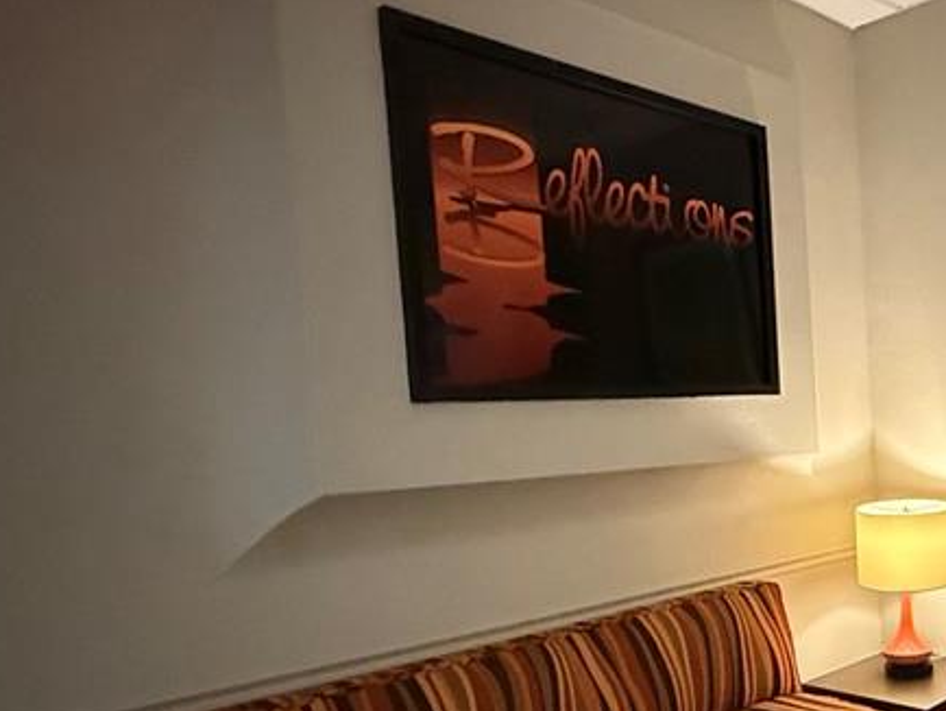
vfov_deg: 42.4
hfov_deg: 47.4
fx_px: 902
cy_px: 480
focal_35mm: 33
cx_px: 913
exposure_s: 1/60
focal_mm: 2.22
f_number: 2.2
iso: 1250
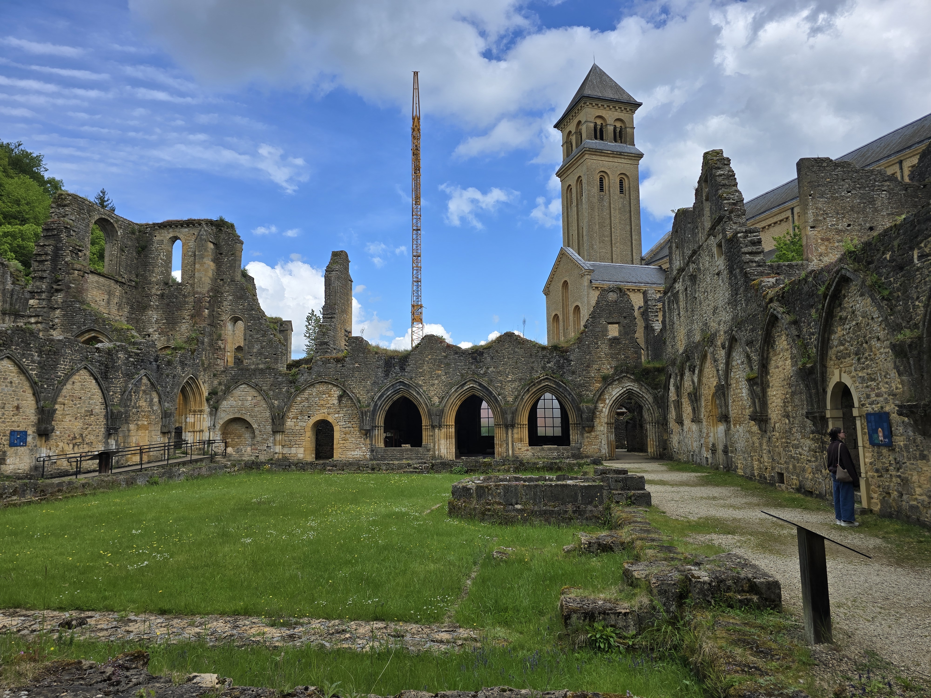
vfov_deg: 58.9
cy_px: 349
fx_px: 619
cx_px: 466
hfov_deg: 73.9
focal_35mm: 23
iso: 12
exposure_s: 1/742
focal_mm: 6.3
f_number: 1.7
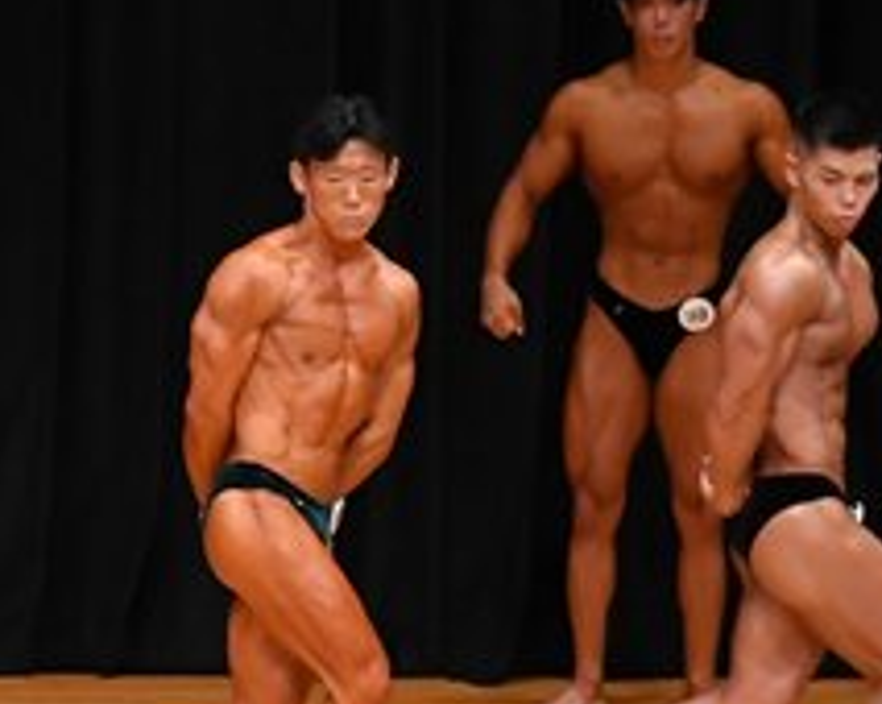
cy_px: 460
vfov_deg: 3.6
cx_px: -226
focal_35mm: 434
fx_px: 11319
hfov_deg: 4.4
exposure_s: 1/400
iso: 3200
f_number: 5.6
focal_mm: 85
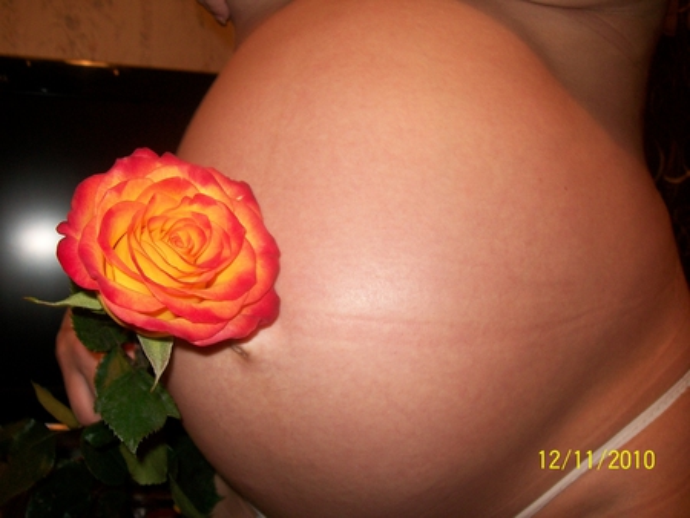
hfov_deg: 51.3
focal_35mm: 36
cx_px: 345
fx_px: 718
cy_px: 259
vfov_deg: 39.7
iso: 80
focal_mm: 6
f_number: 2.7
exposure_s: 1/30
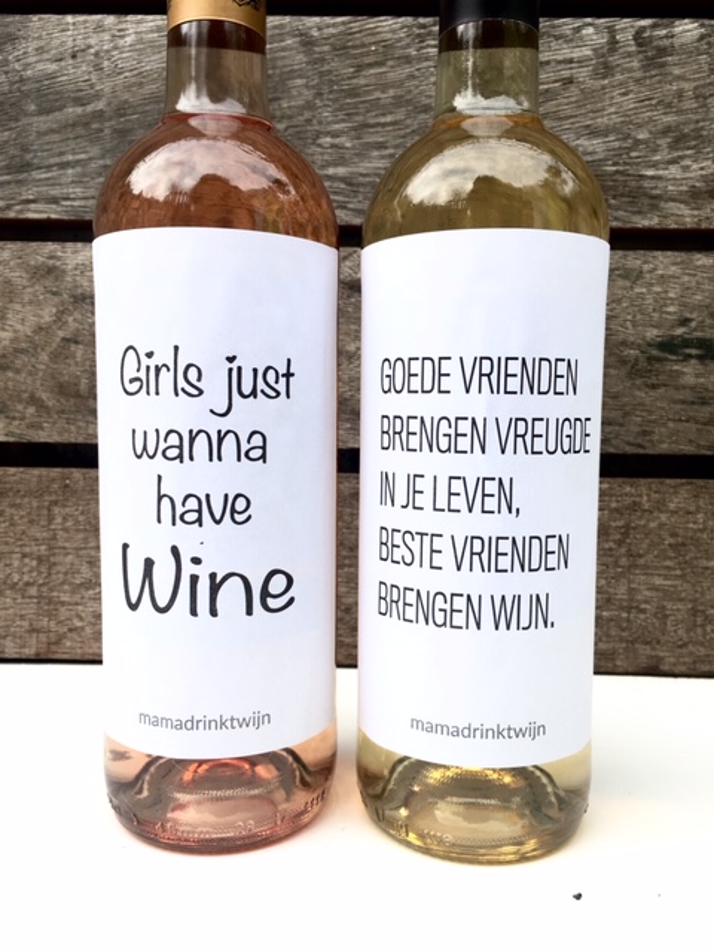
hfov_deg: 48.2
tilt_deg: -1.8
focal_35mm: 29
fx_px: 798
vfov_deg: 61.7
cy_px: 476
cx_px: 357
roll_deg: +0.2
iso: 25
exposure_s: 1/174
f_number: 2.2
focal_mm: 4.15
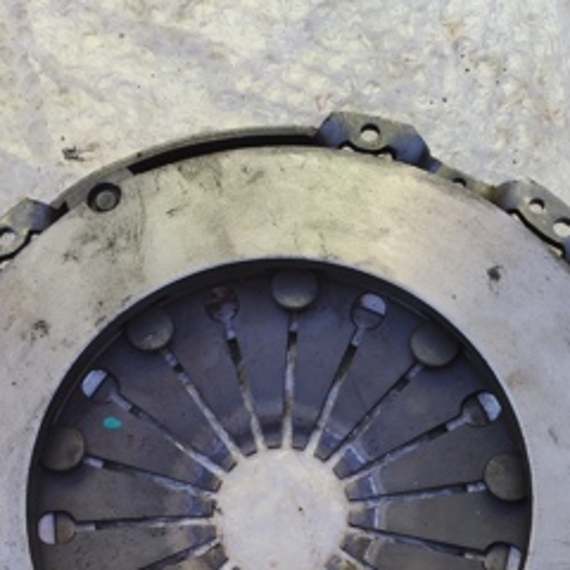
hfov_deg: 54.0
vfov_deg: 49.1
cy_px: 496
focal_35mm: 30
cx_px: 267
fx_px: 559
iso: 50
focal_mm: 4.74
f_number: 1.79
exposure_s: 1/136
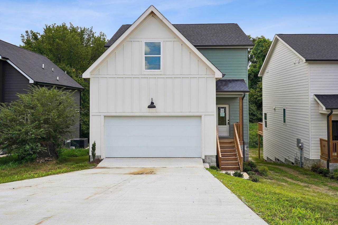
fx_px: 272
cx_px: 169
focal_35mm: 29
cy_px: 112
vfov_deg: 45.0
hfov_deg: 63.7
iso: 400
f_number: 11
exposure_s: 1/400
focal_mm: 29
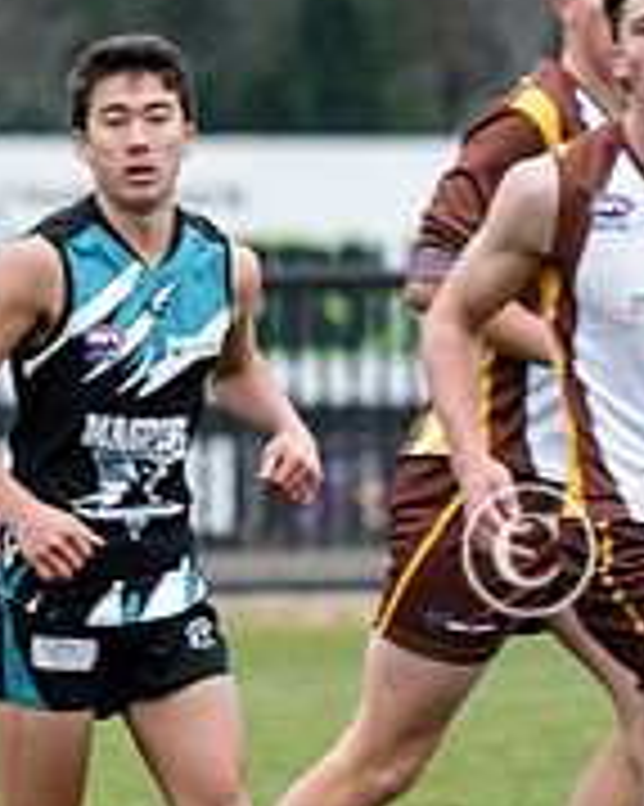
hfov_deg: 0.8
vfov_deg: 1.0
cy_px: 709
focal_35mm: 1902
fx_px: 45354
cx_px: 849
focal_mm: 200
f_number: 4
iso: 500
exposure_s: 1/800
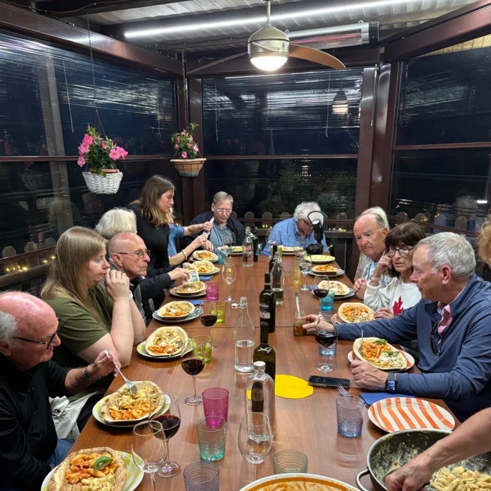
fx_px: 497
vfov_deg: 51.6
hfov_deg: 52.5
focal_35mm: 31
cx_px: 244
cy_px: 325
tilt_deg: -18.0
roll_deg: +0.2
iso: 200
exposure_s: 1/50
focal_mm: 5.96
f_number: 1.6
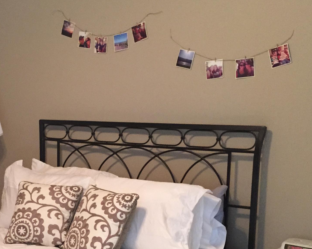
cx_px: 52
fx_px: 545
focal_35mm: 59
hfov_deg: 31.0
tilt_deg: -11.3
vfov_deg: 25.3
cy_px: 200
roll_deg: +0.5
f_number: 2.2
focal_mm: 4.15
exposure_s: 1/30
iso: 250
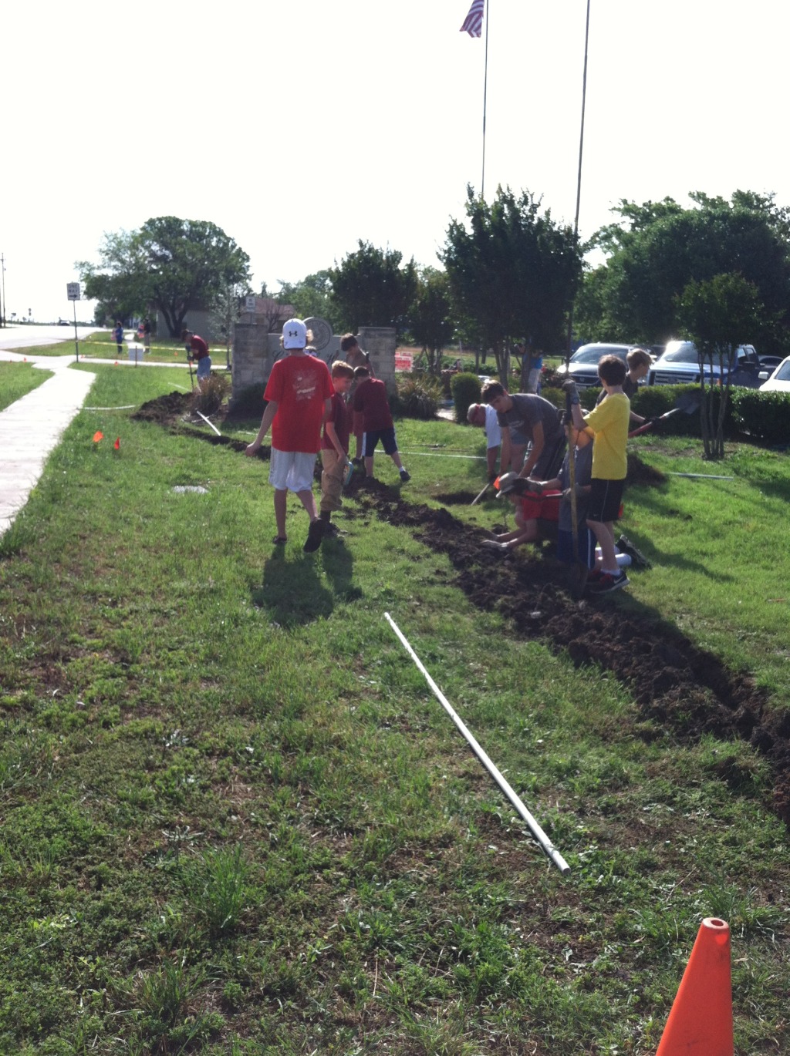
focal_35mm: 35
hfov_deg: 40.6
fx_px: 1067
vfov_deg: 52.7
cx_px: 395
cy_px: 528
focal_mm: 3.85
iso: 80
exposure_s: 1/1000
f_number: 2.8
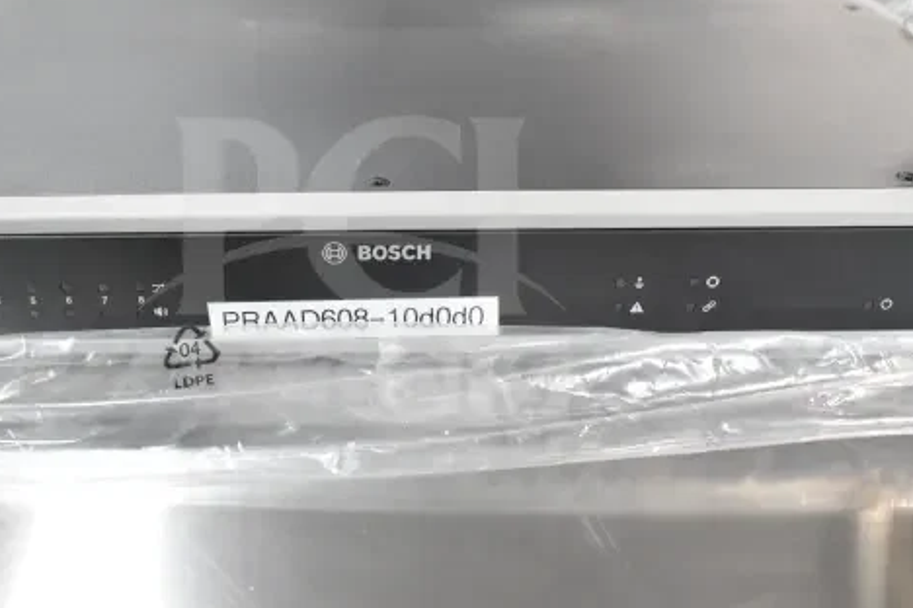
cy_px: 272
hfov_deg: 45.1
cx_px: 349
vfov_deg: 31.2
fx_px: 1090
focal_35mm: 43
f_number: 7.1
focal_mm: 22
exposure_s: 1/200
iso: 6400
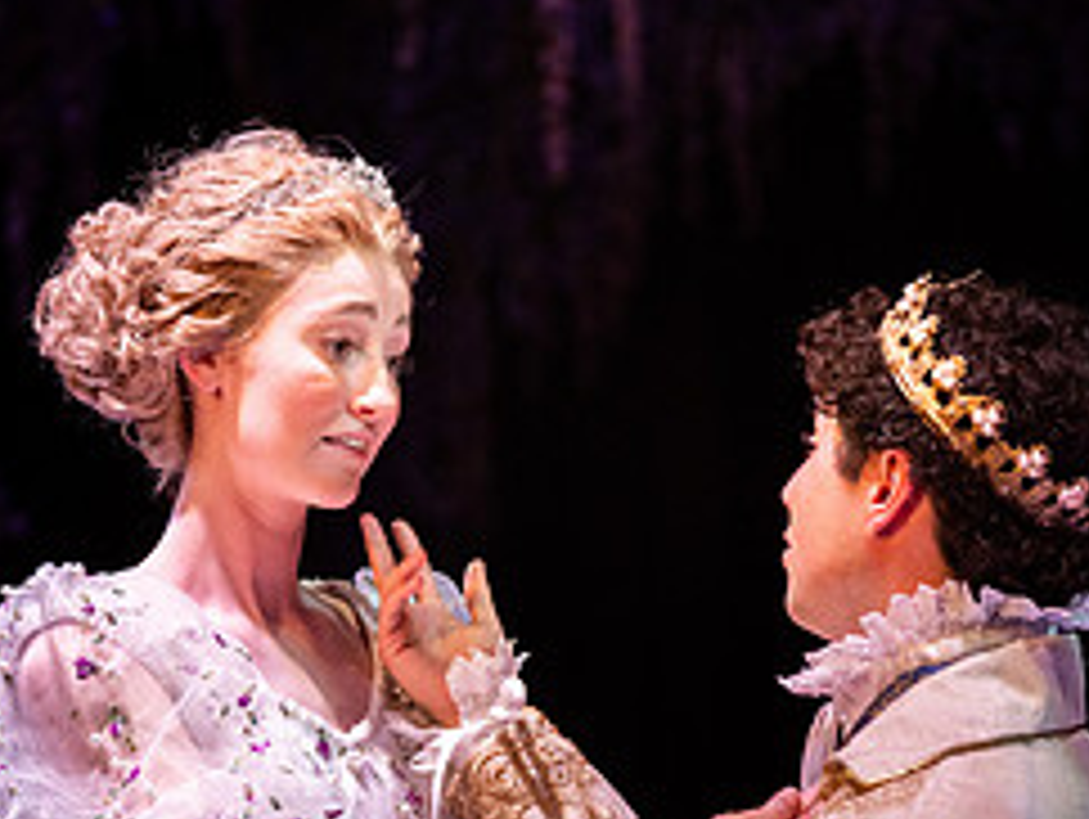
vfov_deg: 11.8
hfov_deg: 15.7
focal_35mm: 125
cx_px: 585
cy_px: 752
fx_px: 3936
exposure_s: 1/640
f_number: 2.8
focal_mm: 70
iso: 1250
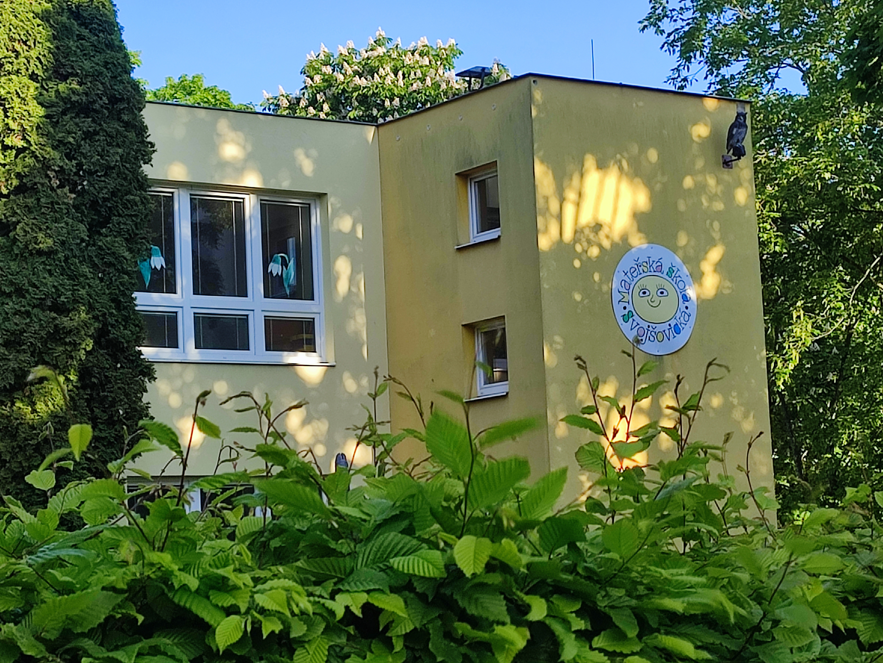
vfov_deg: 54.9
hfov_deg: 69.4
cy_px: 332
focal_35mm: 25
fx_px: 638
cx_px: 442
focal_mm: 6.04
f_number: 1.9
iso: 50
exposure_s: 1/320
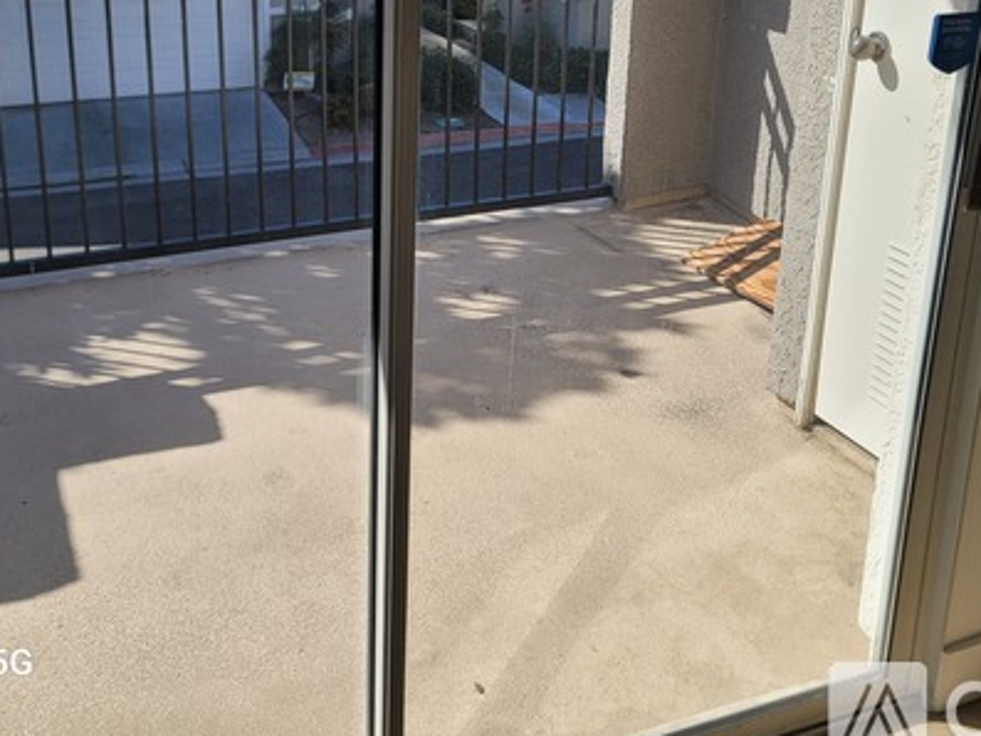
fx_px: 1191
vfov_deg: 33.3
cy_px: 143
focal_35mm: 42
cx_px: 404
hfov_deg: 44.6
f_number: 1.8
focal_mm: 7
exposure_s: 1/641
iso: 20
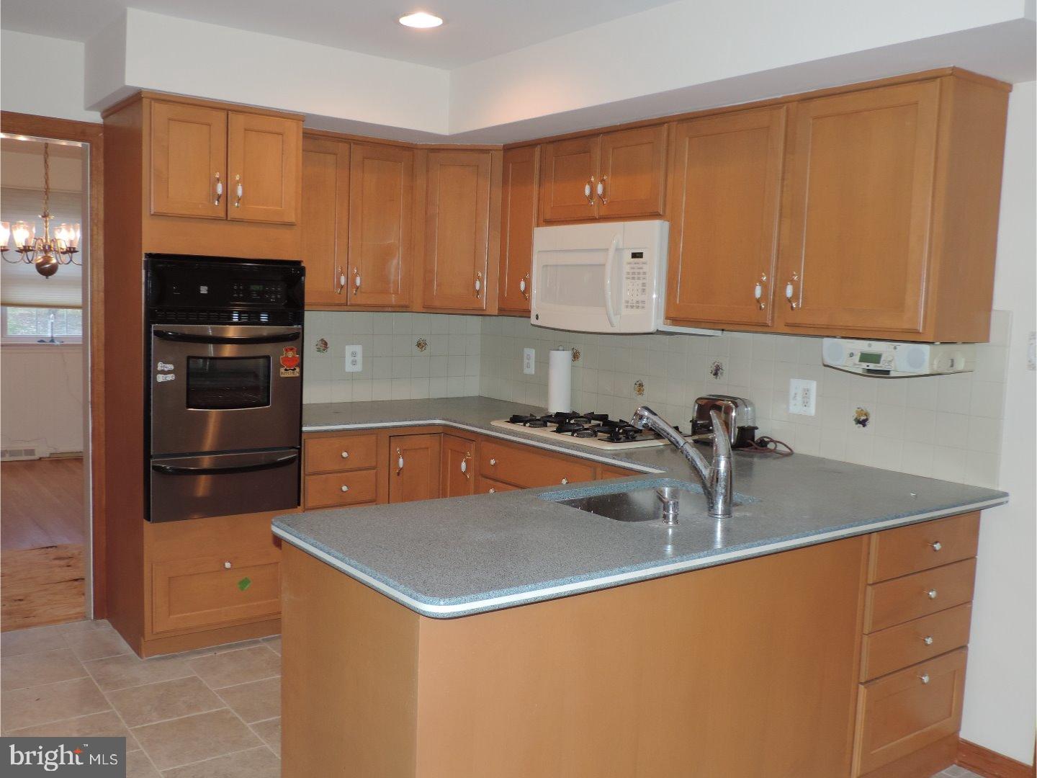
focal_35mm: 33
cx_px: 518
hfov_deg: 55.4
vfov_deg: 42.9
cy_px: 389
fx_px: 989
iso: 200
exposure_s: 1/30
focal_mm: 5.8
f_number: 3.2
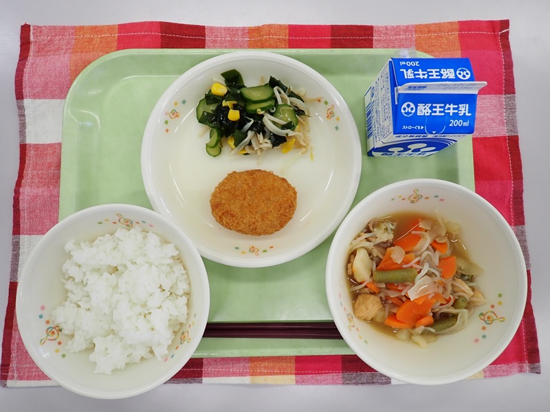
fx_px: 397
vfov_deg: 54.9
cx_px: 275
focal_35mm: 25
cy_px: 206
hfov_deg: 69.4
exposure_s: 1/125
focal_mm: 4.5
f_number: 2
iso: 100
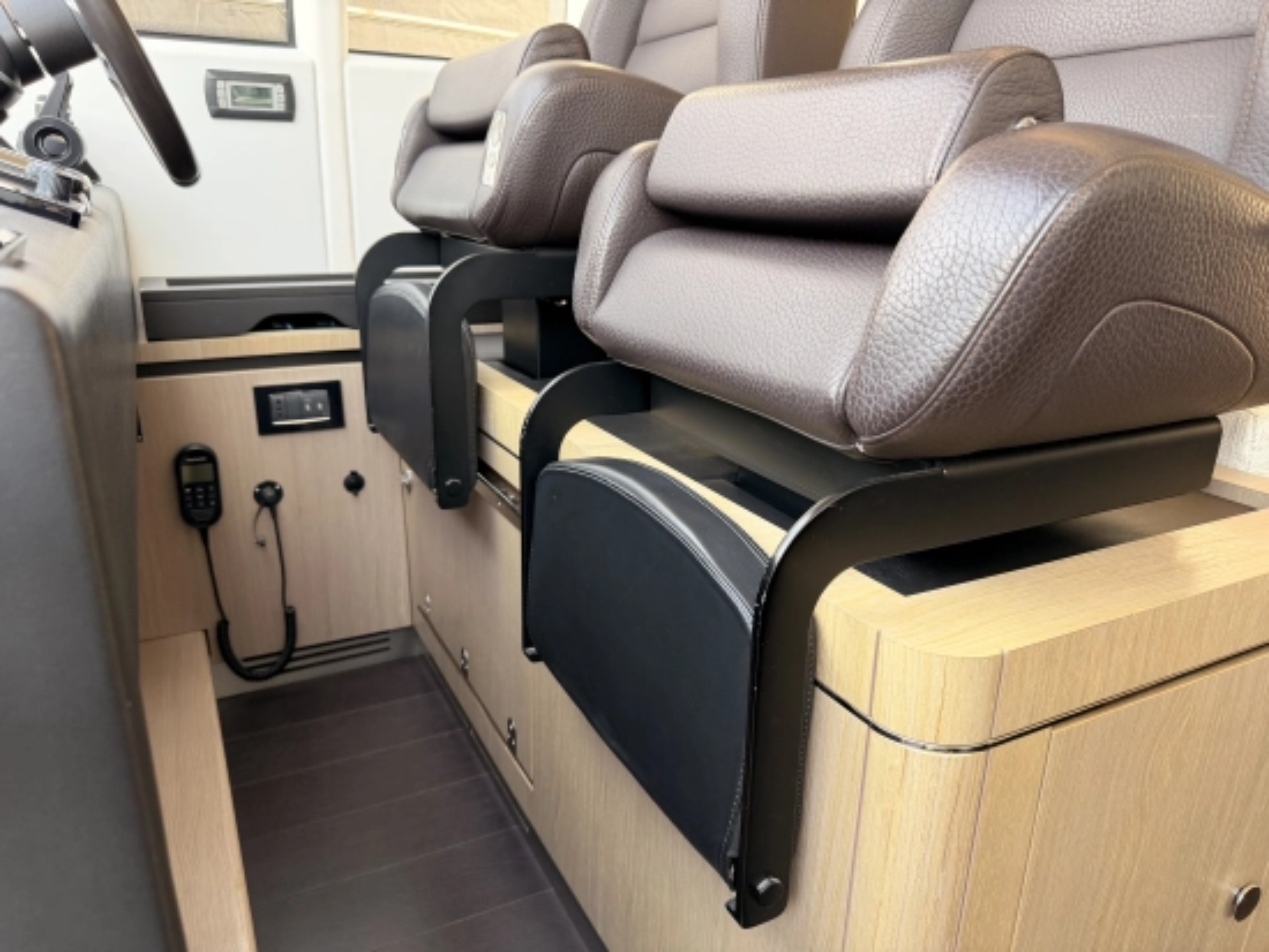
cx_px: 634
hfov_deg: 71.6
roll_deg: -0.6
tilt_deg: -17.8
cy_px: 476
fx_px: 880
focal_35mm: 24
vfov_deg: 56.9
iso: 160
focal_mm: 6.76
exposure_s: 1/133
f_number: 1.78
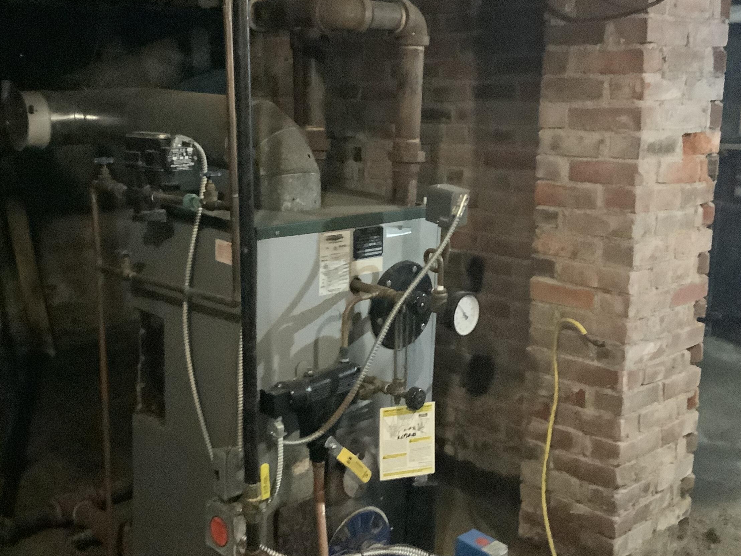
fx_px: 899
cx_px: 362
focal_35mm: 42
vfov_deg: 34.4
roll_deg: -1.9
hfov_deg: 44.8
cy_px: 276
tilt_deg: -11.2
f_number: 2.4
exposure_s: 1/17
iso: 800
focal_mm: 3.3
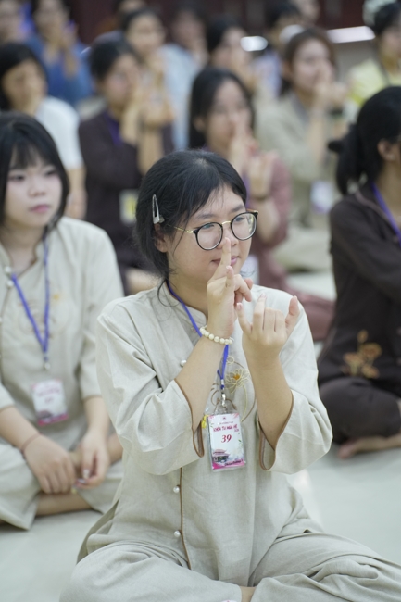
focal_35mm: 113
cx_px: 200
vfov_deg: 18.1
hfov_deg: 12.1
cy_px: 301
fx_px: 1889
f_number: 2.8
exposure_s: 1/125
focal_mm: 113
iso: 2500
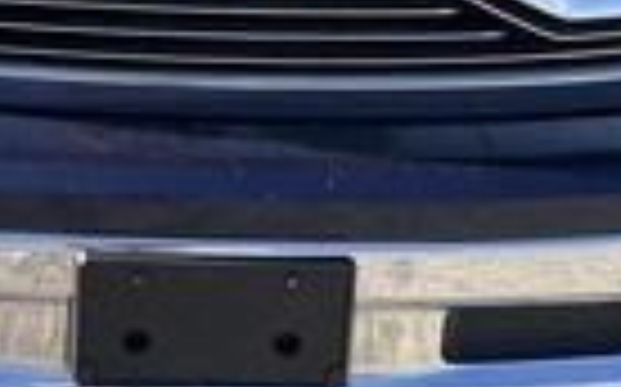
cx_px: 140
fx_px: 1505
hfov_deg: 23.0
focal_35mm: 89
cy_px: -176
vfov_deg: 13.8
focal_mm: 3
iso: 25
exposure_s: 1/650
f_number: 1.8
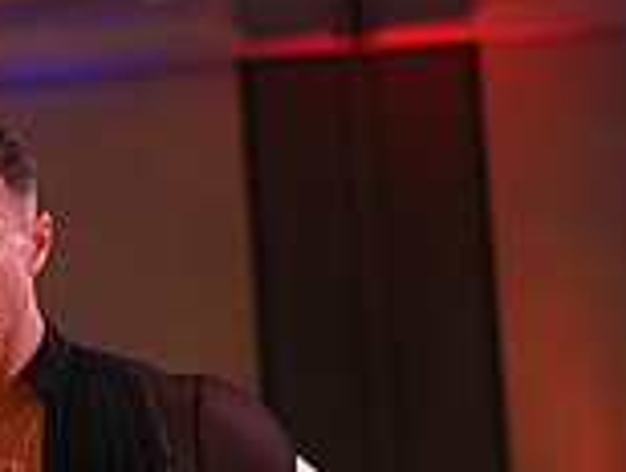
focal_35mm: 369
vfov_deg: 4.0
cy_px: 608
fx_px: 6683
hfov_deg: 5.3
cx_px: -346
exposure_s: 1/200
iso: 1600
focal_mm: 102
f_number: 5
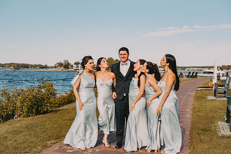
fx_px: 321
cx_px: 116
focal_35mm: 50
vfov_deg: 27.0
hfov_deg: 39.6
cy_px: 77
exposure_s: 1/4000
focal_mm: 50
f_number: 4
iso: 200
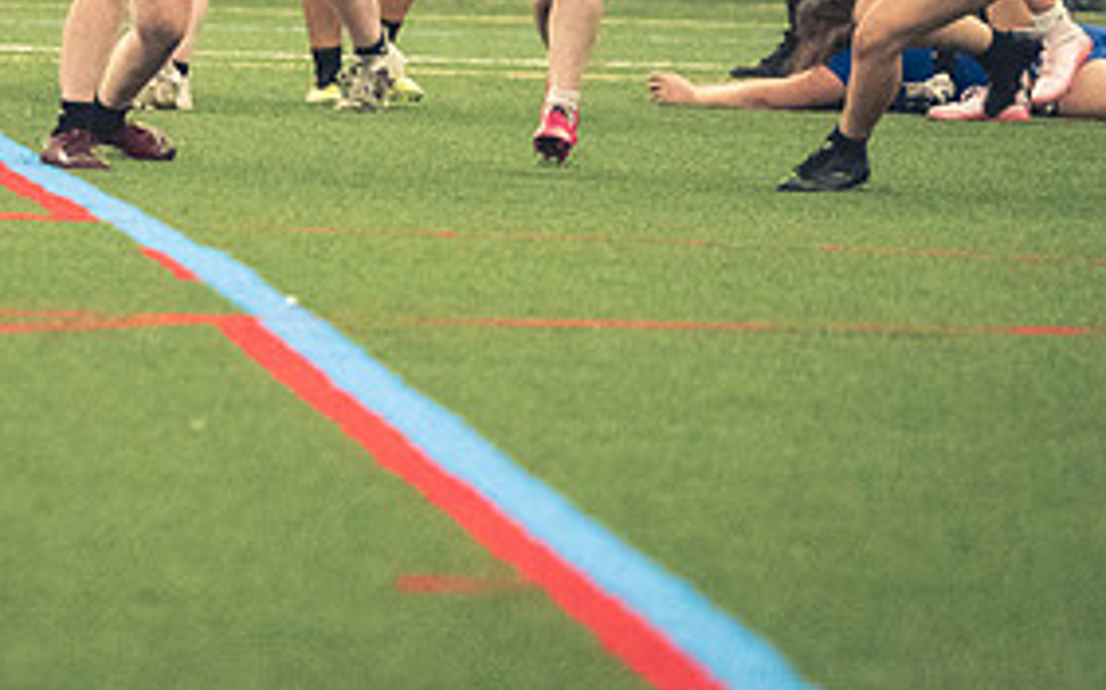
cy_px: -51
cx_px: 196
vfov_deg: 2.1
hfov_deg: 3.3
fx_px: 18922
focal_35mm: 628
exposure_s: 1/500
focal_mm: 200
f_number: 2.8
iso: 12800
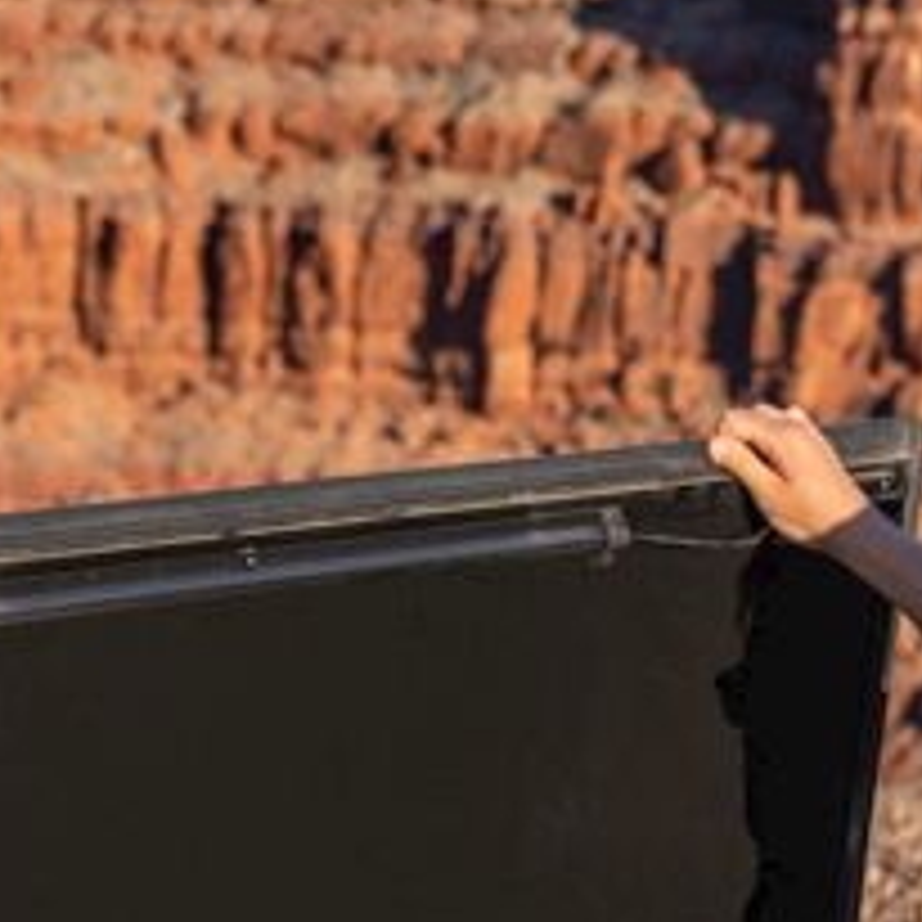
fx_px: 5454
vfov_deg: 9.5
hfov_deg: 9.6
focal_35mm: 181
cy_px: 1136
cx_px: -112
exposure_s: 1/160
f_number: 4.5
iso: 100
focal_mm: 44
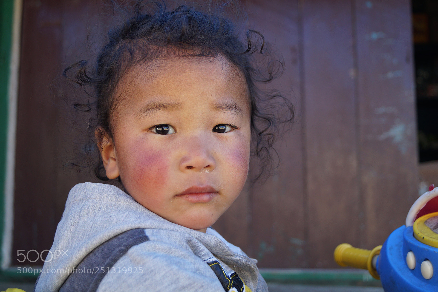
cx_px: 219
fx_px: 547
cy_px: 146
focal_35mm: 45
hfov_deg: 43.6
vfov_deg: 29.8
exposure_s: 1/160
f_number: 4.5
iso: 200
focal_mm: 30
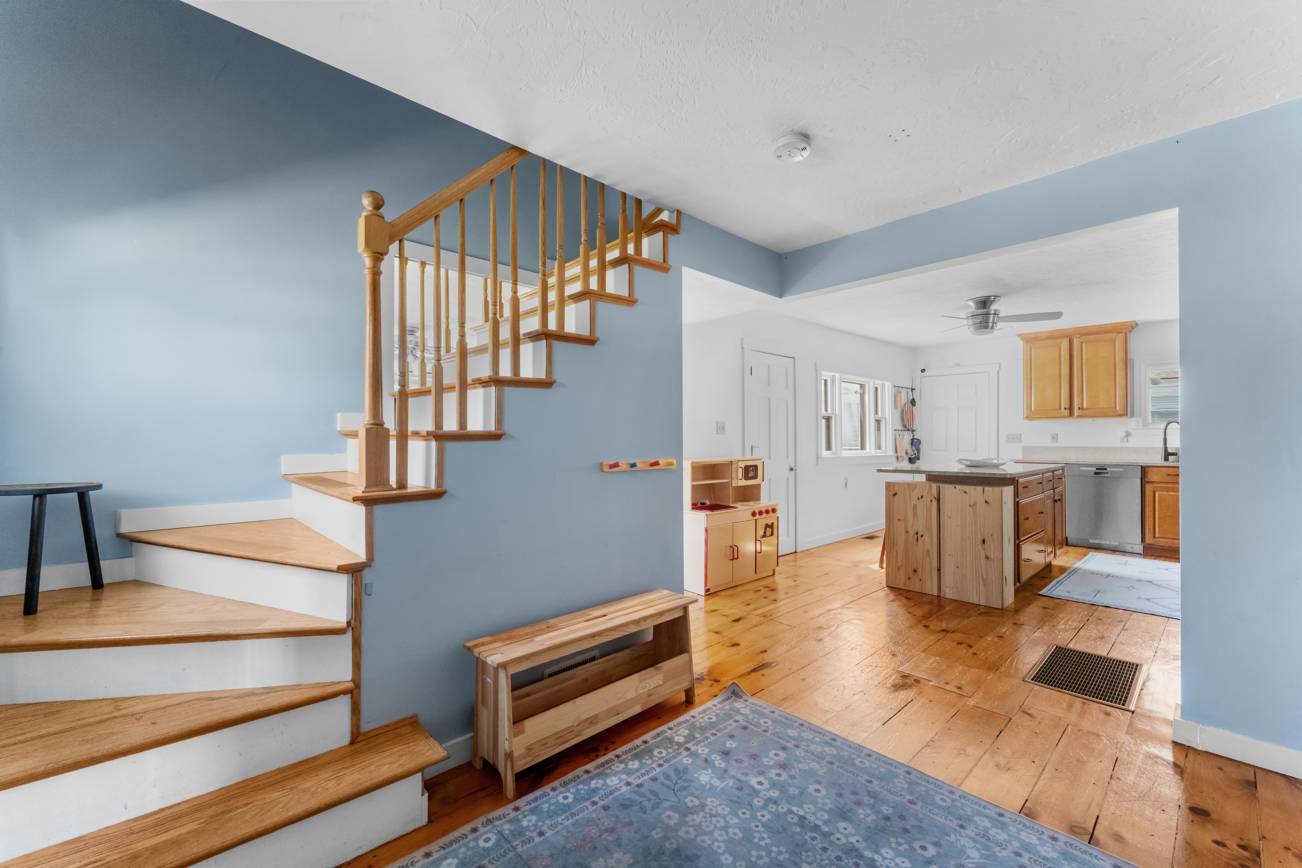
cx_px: 651
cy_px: 434
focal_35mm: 15
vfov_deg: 78.5
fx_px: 532
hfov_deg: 101.5
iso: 3200
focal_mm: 14.7
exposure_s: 1/15
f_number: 11
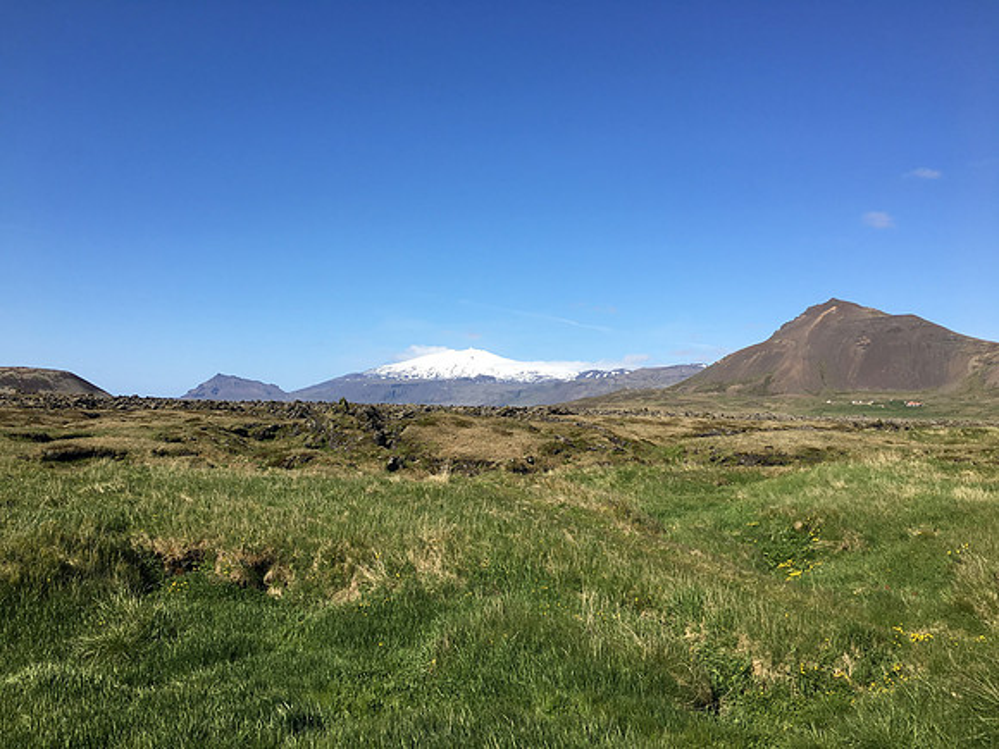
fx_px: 837
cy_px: 374
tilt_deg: +2.0
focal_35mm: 29
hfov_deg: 61.7
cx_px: 500
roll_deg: -1.1
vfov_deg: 48.2
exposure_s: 1/1876
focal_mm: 4.15
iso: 25
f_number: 2.2
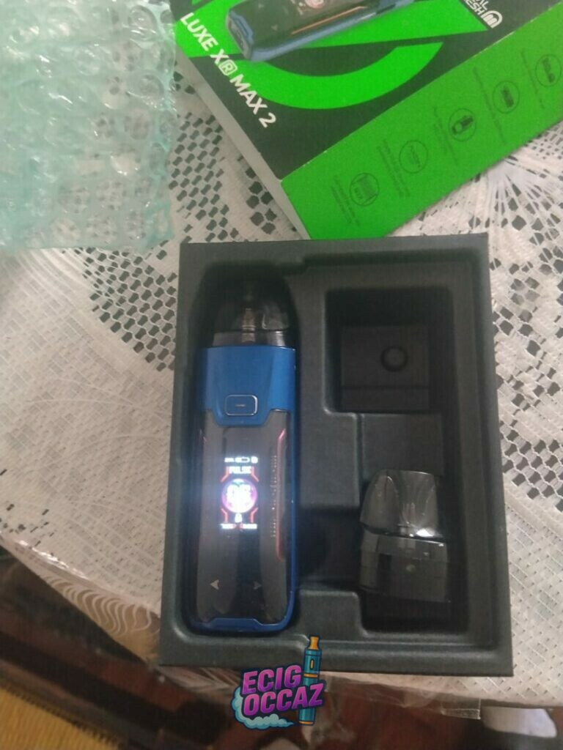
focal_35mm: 29
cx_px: 282
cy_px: 375
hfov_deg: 48.2
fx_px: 629
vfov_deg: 61.7
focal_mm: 3.96
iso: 500
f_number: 1.8
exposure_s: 1/25
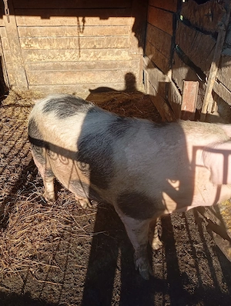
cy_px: 153
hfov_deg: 38.8
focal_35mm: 37
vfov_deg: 50.1
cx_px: 116
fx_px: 328
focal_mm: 4.27
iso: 100
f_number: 1.8
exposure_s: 1/256
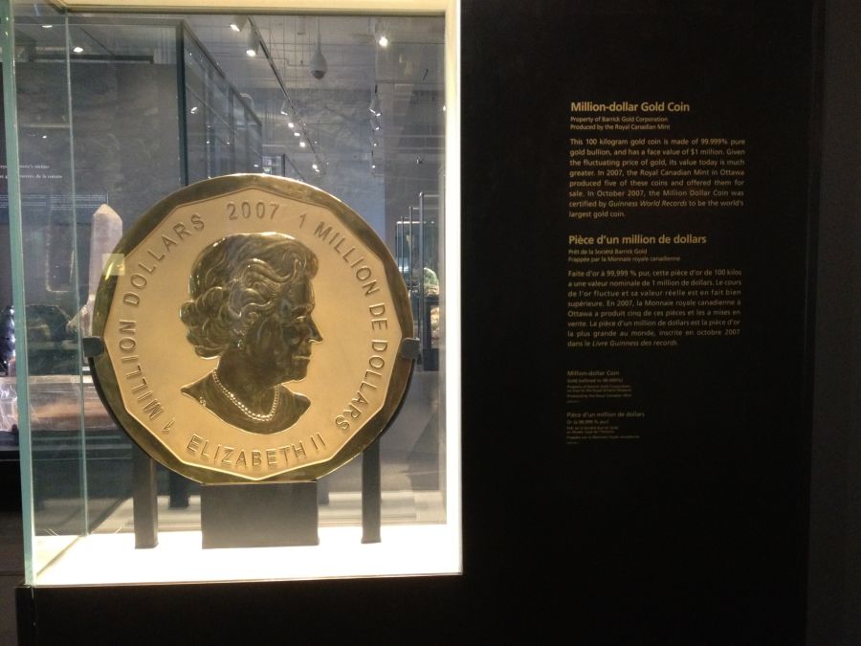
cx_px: 430
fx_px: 871
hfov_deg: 52.6
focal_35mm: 35
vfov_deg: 40.7
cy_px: 323
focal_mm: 4.28
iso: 400
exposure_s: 1/20
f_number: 2.4
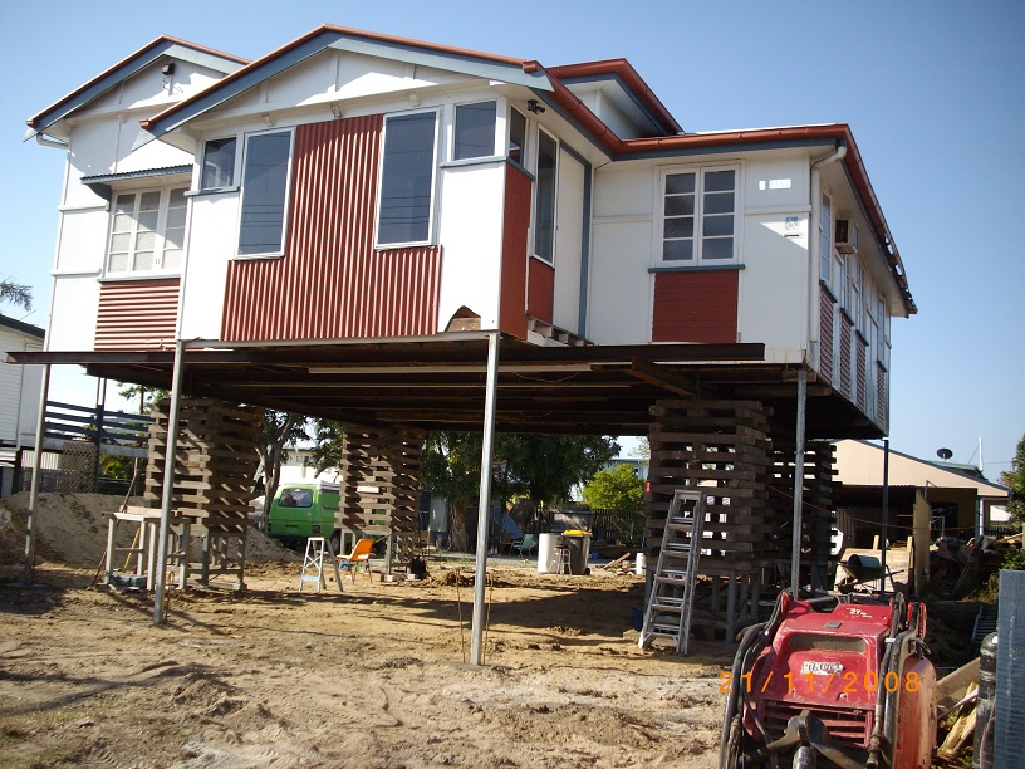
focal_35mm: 37
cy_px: 384
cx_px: 512
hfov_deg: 50.1
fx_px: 1096
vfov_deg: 38.7
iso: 80
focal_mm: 6.2
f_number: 2.8
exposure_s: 1/640
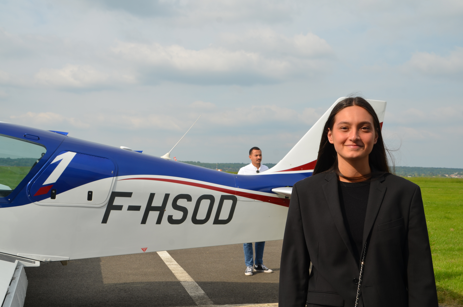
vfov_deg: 29.7
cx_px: 232
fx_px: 578
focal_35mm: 45
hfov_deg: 43.7
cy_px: 154
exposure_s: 1/250
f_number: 8
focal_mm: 30
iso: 110
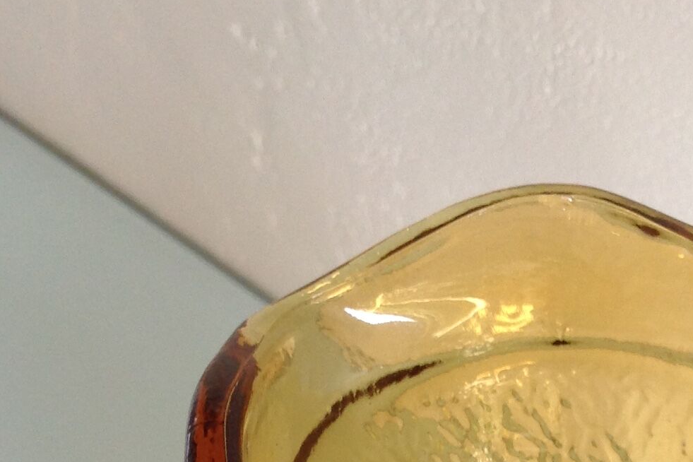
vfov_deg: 13.1
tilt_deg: -53.8
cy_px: 796
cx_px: 604
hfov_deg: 20.9
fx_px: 1848
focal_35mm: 96
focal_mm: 4.28
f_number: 2.4
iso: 64
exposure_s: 1/15
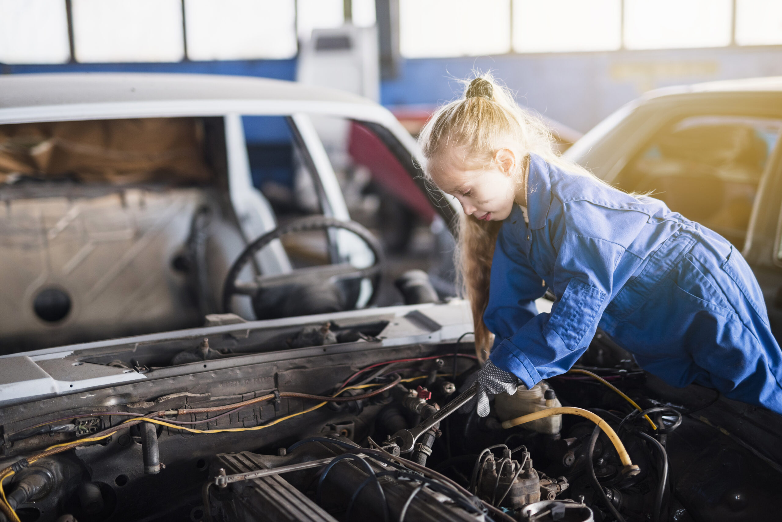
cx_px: 391
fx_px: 1086
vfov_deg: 27.0
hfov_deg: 39.6
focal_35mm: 50
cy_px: 261
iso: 500
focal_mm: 50
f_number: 1.4
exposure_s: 1/320
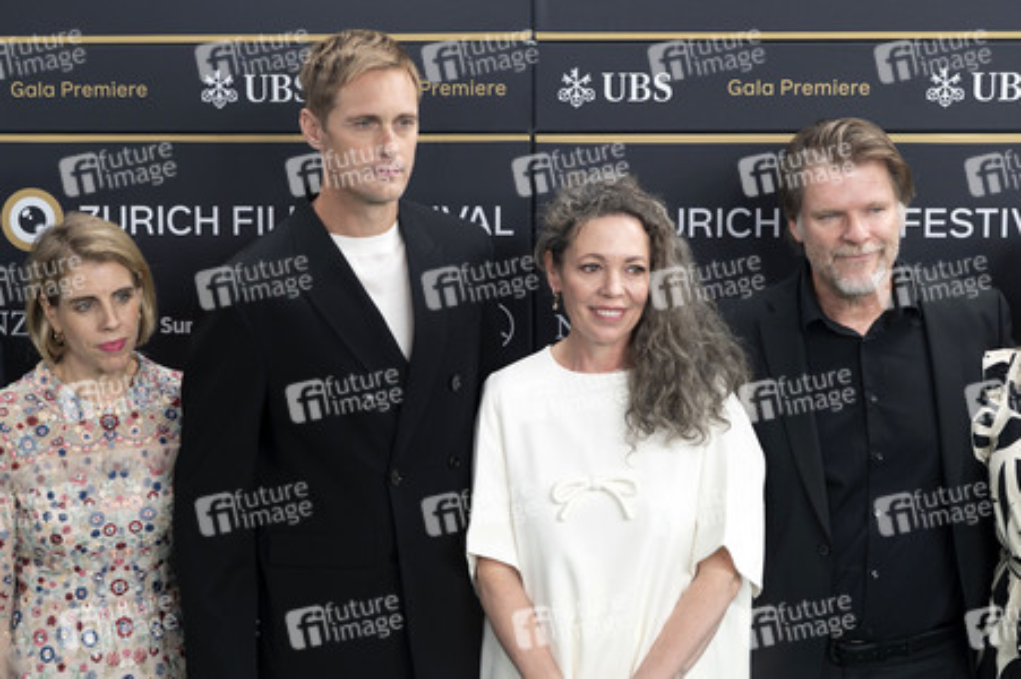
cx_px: 510
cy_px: 303
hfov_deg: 21.9
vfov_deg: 14.7
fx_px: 2634
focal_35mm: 93
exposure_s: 1/200
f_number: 4.5
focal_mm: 84
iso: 400
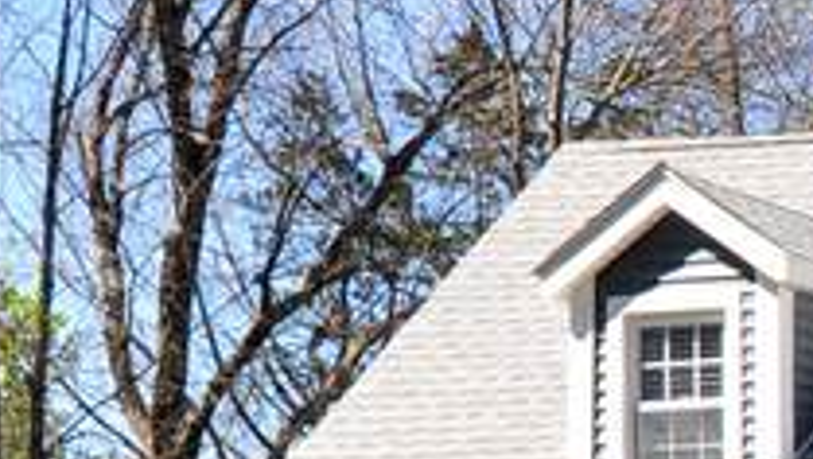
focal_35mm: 192
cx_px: 1743
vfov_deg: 6.2
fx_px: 4143
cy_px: 856
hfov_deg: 10.2
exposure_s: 1/250
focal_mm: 20
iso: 250
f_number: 8
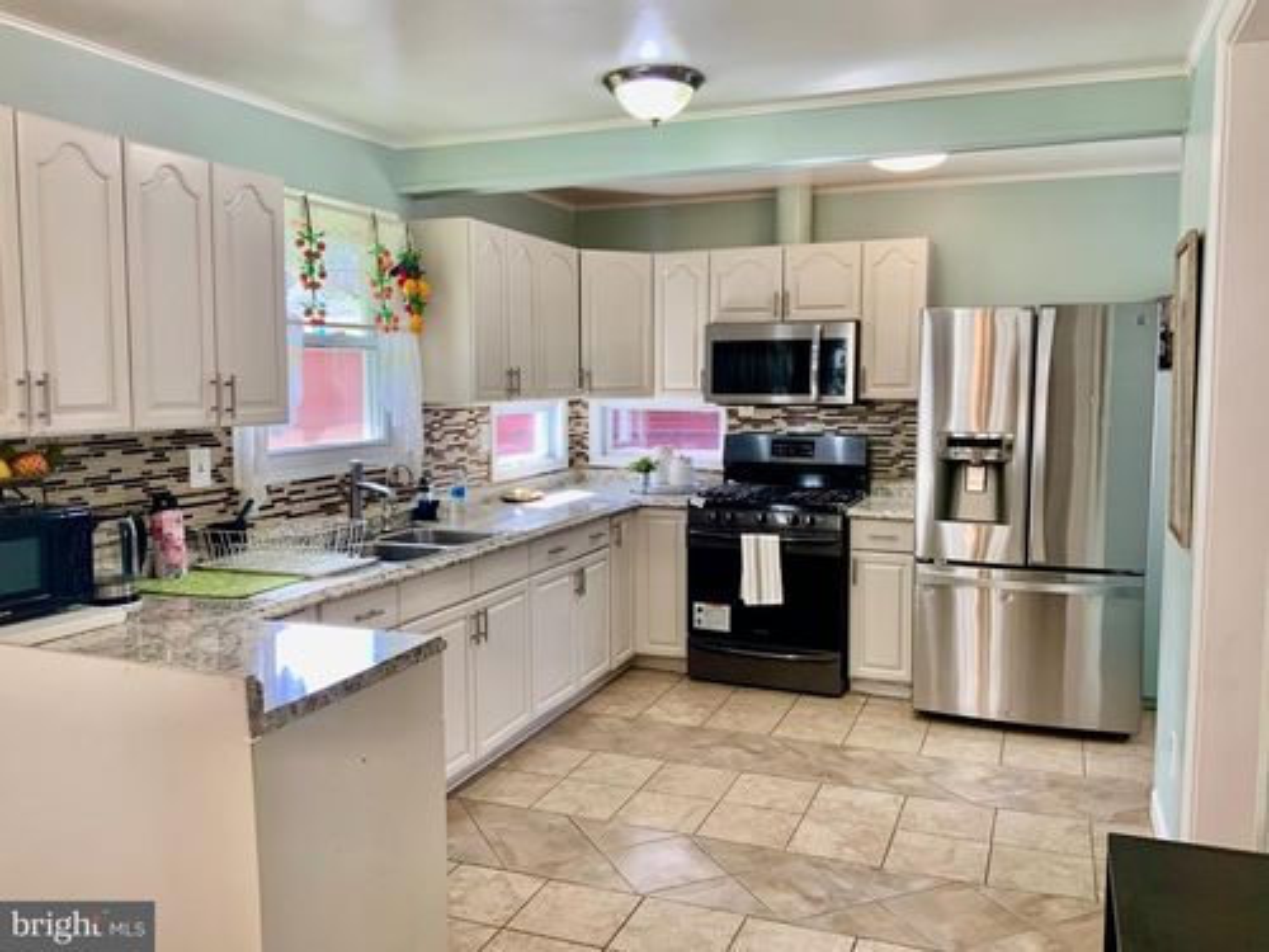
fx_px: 1063
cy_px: 476
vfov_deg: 48.2
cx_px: 634
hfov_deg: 61.7
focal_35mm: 29
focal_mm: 3
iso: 64
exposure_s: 1/120
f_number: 1.8
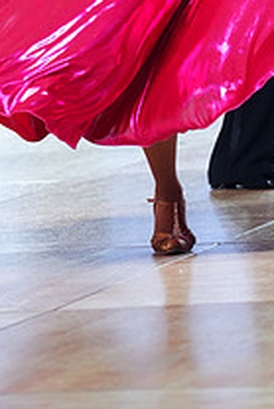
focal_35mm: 270
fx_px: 3077
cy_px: -100
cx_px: 165
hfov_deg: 5.1
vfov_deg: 7.5
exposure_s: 1/640
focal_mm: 97
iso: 1600
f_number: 2.8
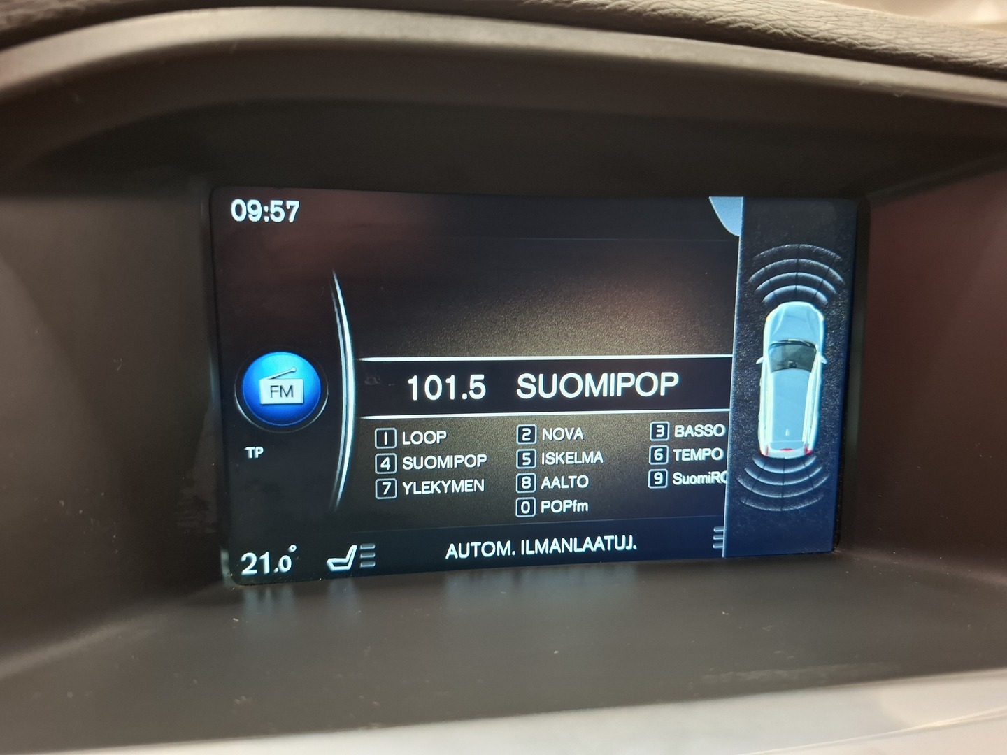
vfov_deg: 58.9
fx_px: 669
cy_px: 378
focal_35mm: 23
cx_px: 504
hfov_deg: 73.9
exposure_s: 1/24
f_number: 1.8
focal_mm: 5.54
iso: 320
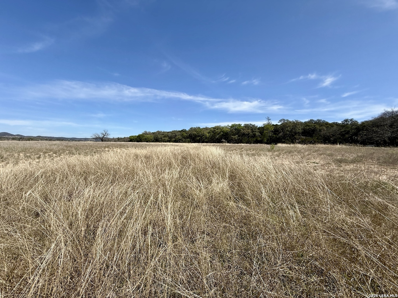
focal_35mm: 14
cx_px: 199
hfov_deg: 102.1
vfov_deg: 85.7
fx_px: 161
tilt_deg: -0.8
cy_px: 149
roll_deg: -0.5
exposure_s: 1/2092
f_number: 2.2
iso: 50
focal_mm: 2.22
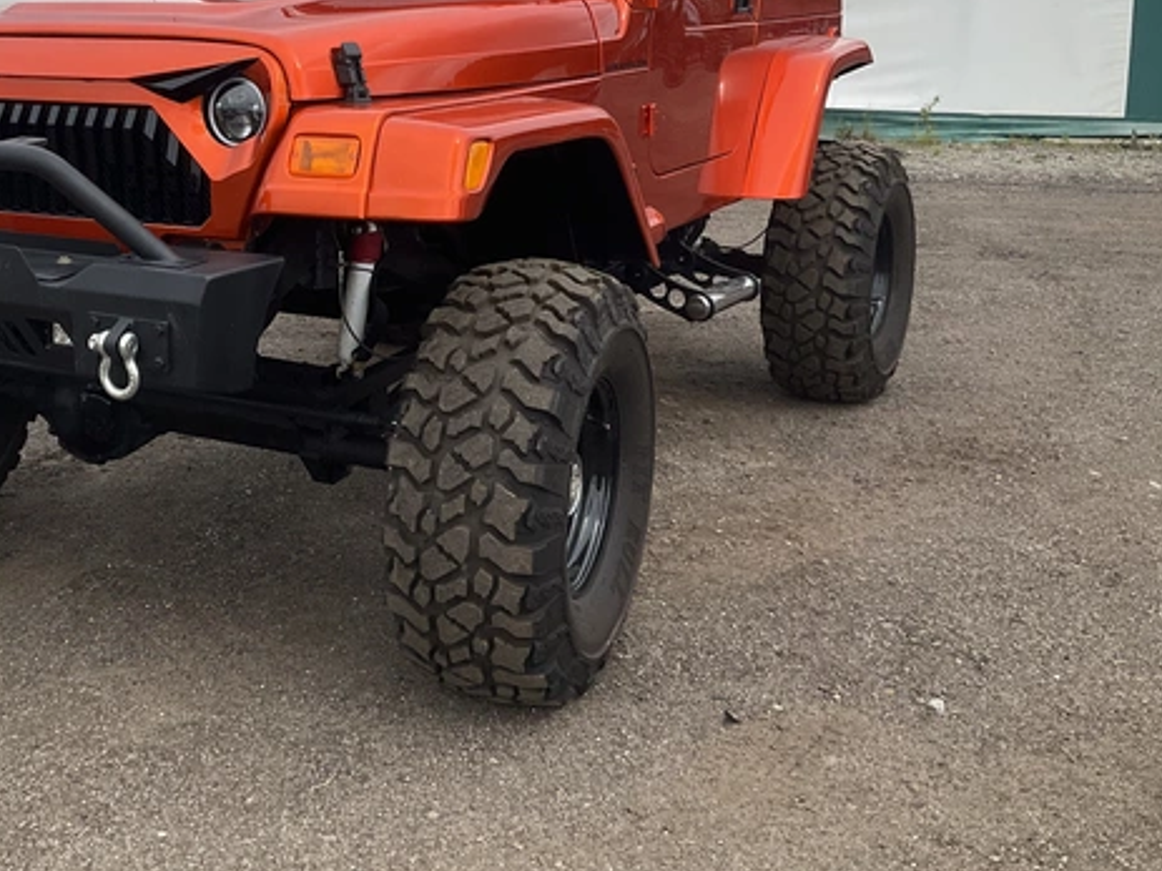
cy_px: 247
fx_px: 1577
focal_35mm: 47
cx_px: 364
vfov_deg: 30.5
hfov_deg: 39.8
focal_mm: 3
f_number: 1.8
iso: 25
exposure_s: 1/1912
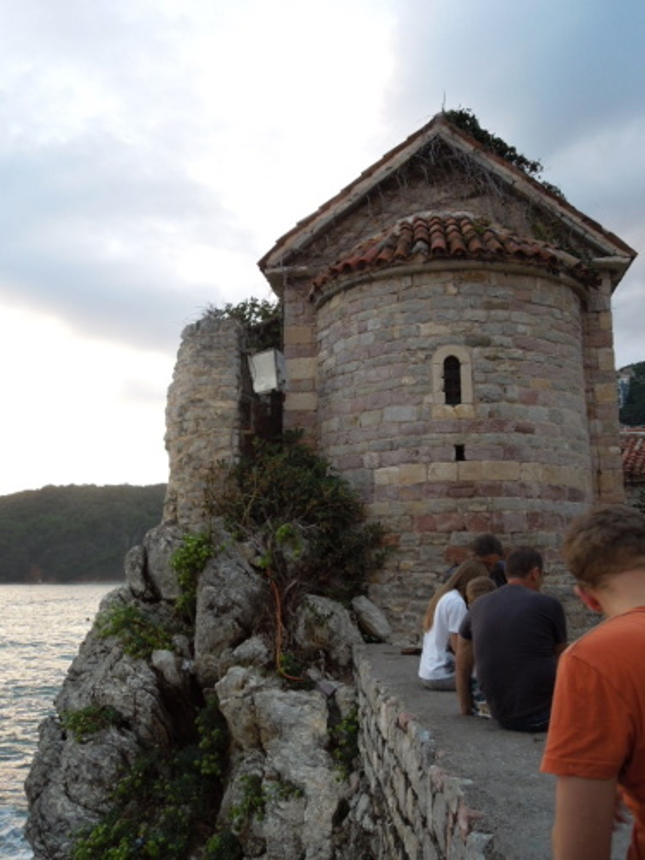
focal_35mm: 31
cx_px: 322
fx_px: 770
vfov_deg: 58.4
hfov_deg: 45.4
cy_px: 430
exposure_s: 1/40
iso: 100
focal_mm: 5.6
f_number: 3.6
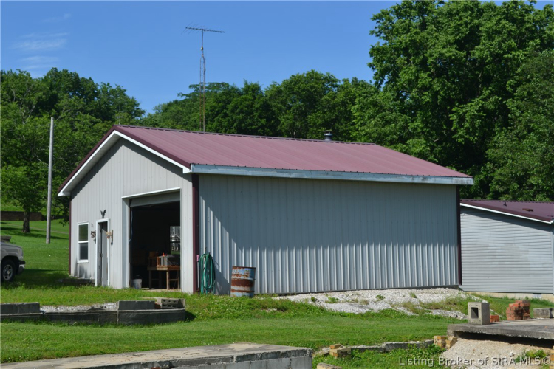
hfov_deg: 36.9
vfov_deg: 25.1
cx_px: 277
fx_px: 831
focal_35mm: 54
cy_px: 184
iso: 100
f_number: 8
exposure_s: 1/250
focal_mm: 36
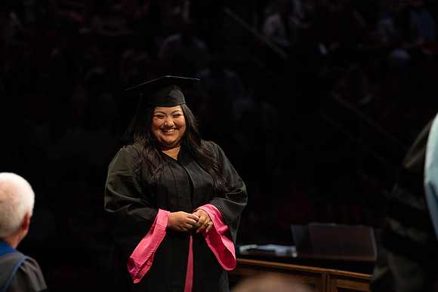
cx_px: 219
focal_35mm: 190
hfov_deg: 10.8
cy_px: 146
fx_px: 2312
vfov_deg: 7.2
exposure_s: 1/320
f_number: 4.5
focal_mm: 190
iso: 1600
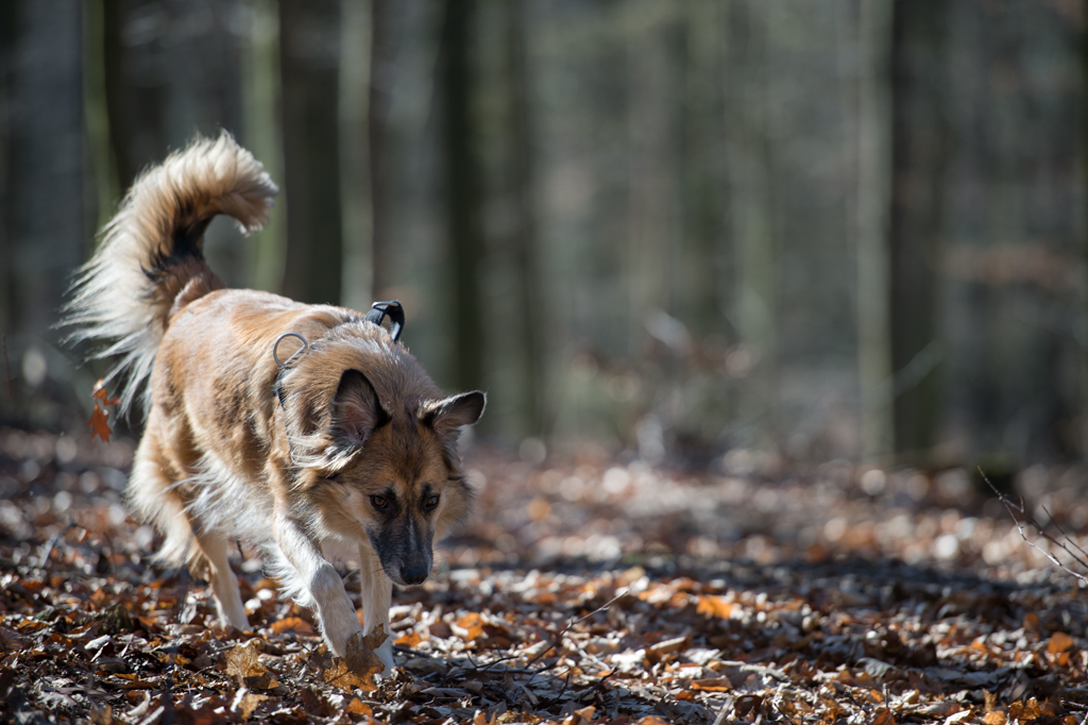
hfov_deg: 10.3
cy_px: 362
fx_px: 6042
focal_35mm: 200
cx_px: 544
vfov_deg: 6.9
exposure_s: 1/1000
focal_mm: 200
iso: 180
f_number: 2.8
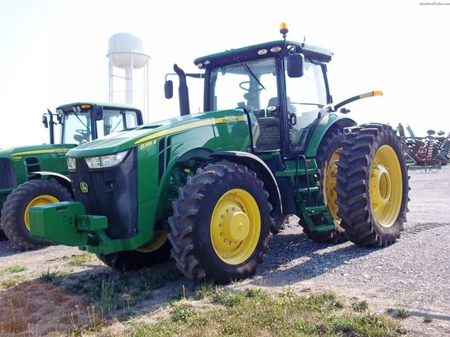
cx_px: 225
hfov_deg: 51.4
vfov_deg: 39.7
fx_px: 468
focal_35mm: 36
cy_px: 168
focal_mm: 6.5
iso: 80
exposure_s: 1/80
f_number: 8
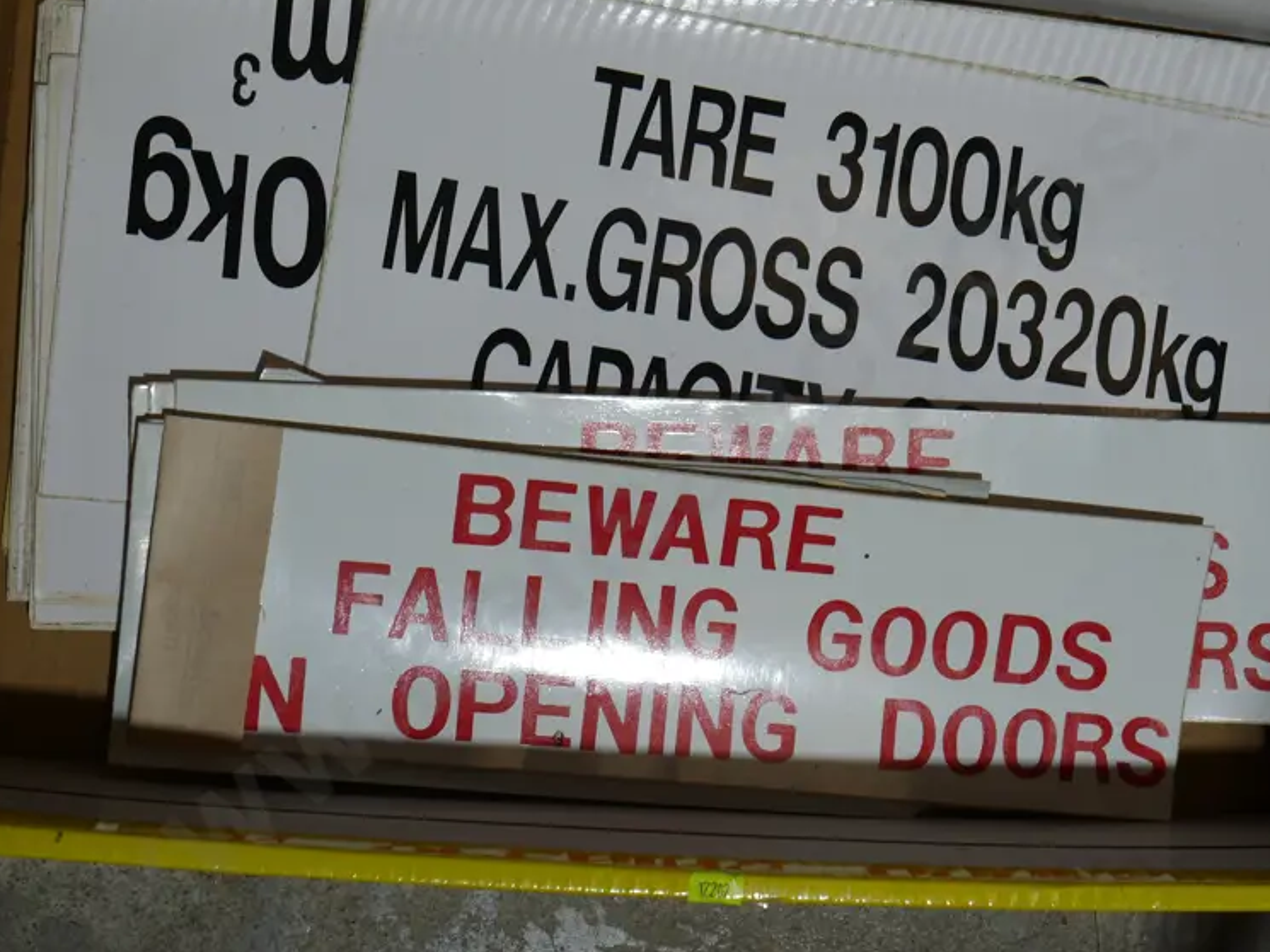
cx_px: 777
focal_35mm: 66
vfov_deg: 22.2
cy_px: 410
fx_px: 2422
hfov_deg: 29.3
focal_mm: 24
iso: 200
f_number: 5.2
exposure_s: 1/100
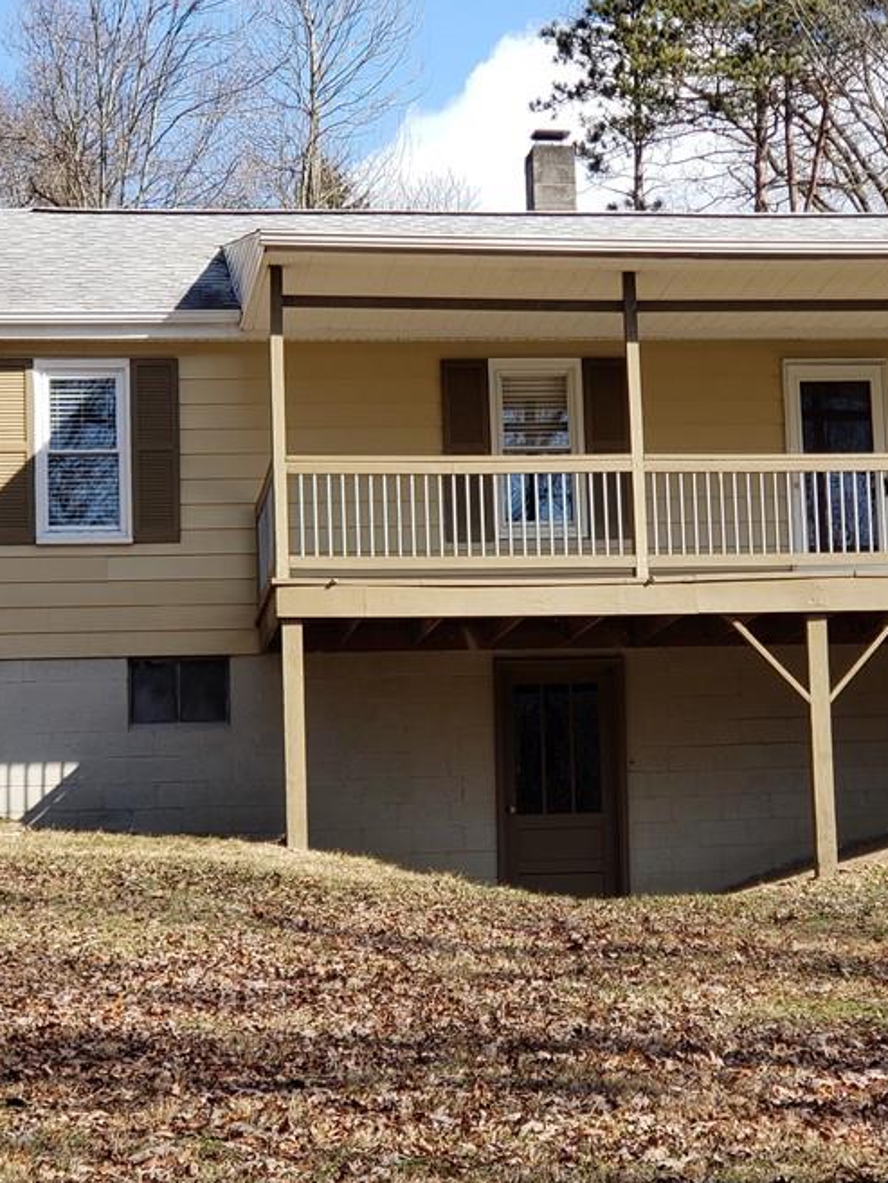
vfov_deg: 24.1
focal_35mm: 81
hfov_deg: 18.2
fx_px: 2770
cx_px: 512
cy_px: 502
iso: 32
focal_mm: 6
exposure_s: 1/371
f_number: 2.4
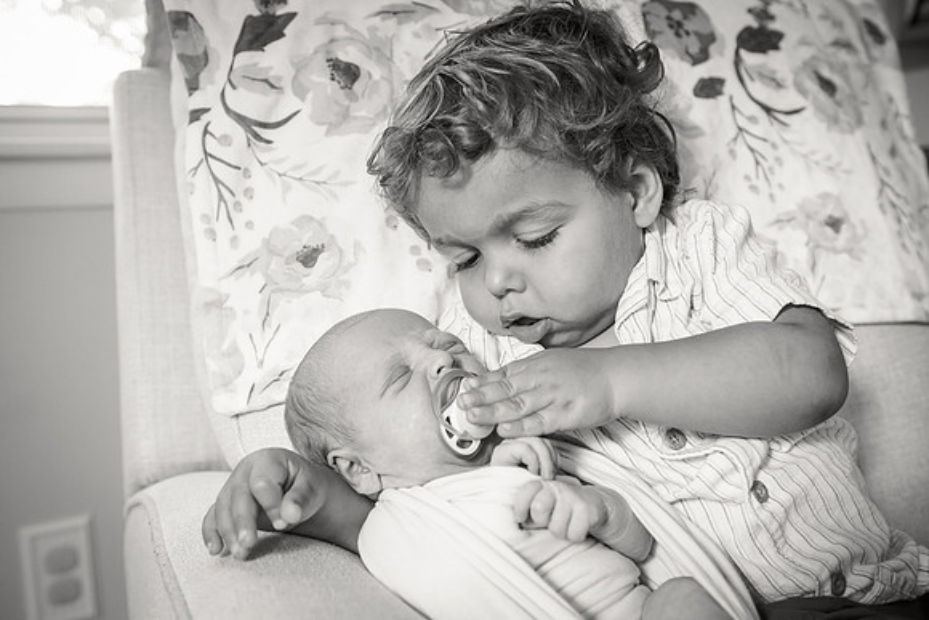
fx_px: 982
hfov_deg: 50.6
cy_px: 296
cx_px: 433
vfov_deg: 35.0
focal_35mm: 38
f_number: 3.5
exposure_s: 1/160
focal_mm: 35
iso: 3200
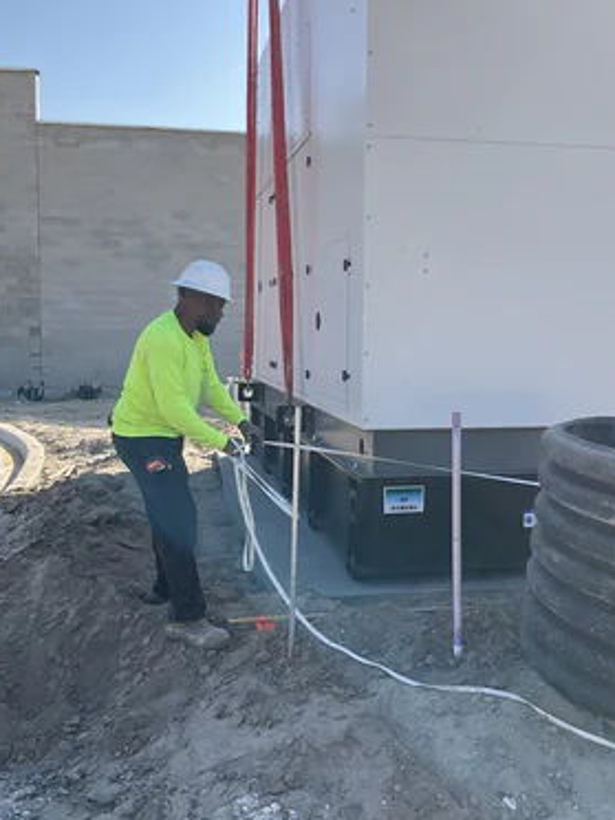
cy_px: 425
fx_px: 924
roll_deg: +0.8
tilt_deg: -5.8
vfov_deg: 47.9
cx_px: 352
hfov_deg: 36.7
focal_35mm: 39
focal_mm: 3
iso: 16
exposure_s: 1/1195
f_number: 1.8
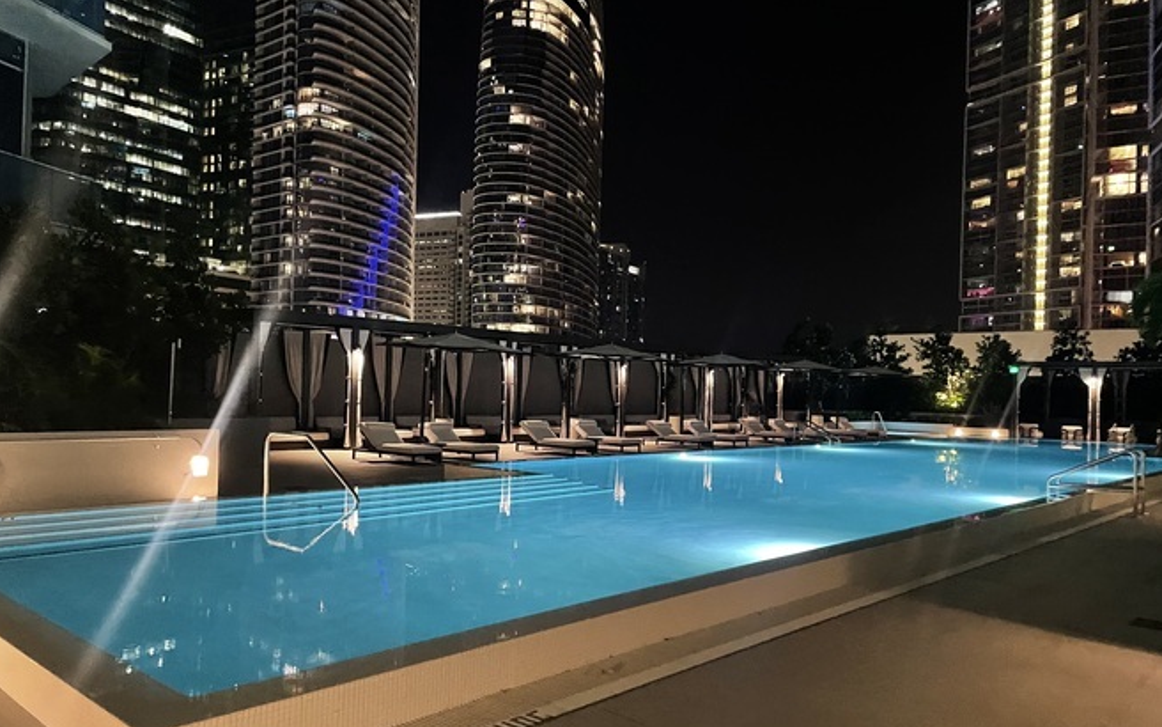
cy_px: 379
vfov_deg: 44.5
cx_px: 585
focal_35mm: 28
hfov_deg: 66.5
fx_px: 887
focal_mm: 4.2
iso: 1000
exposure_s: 1/30
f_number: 1.6
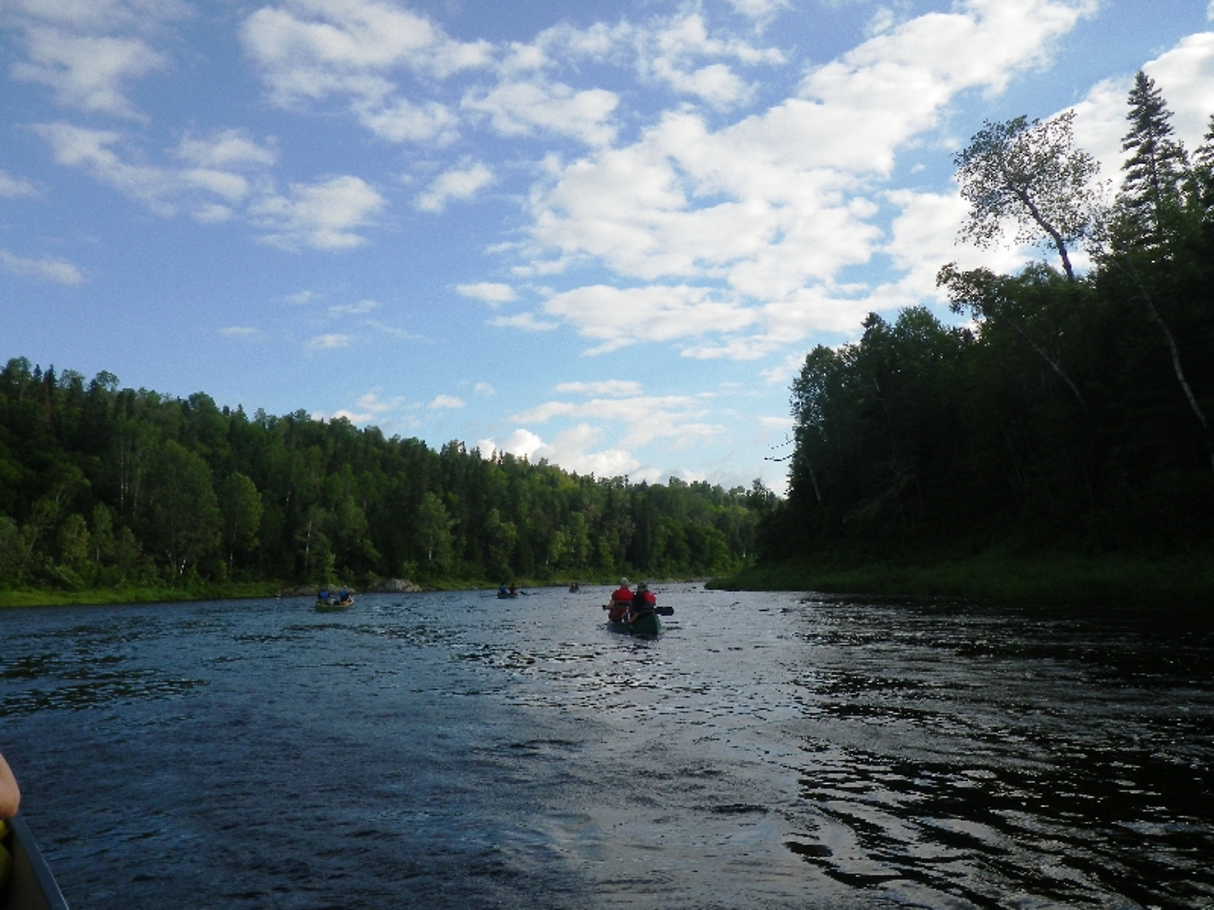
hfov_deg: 63.4
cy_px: 455
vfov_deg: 49.7
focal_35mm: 28
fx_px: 982
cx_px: 607
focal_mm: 5
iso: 80
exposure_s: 1/500
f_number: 4.2
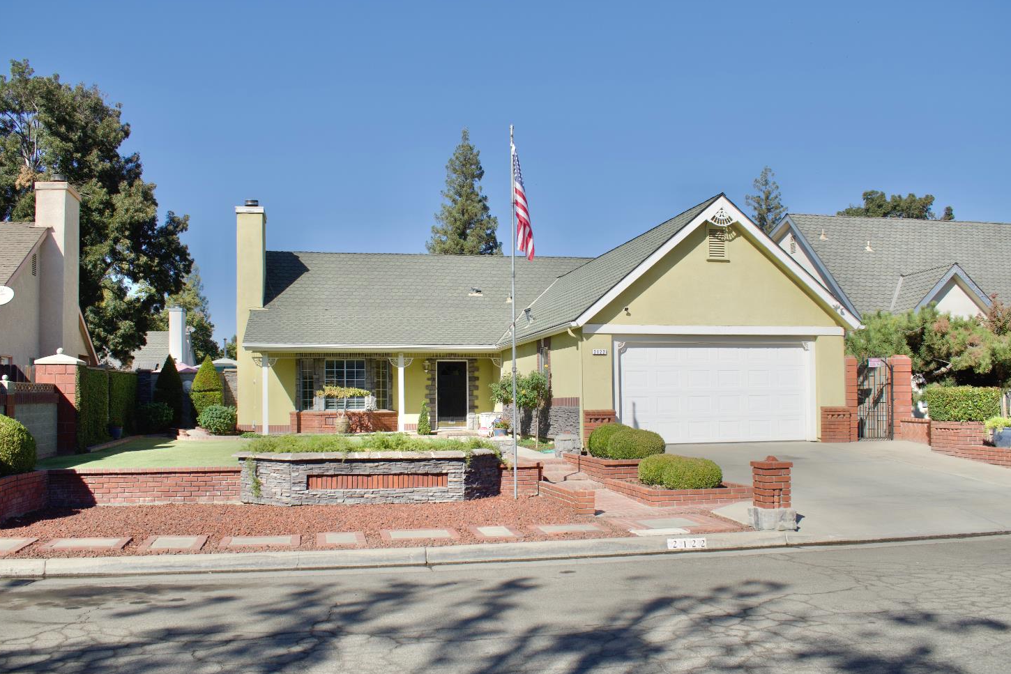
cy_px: 334
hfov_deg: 60.3
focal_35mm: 31
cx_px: 491
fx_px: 871
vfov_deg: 42.3
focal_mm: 20
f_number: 8
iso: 100
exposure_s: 1/800
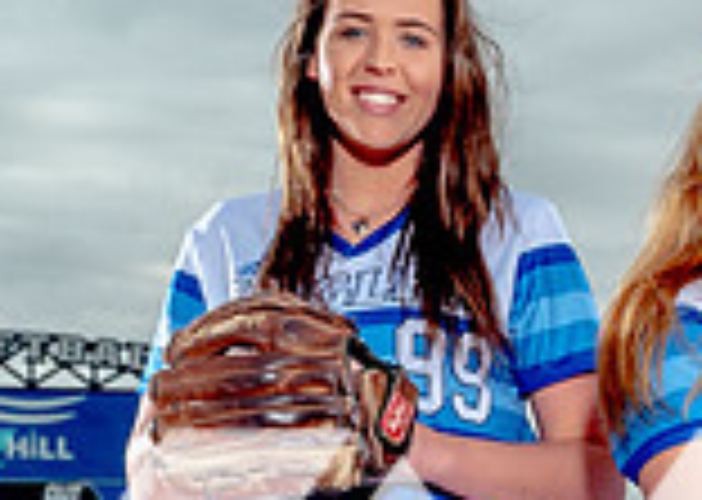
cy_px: 814
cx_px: 855
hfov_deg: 14.3
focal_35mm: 136
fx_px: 2708
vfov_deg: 10.1
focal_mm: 32
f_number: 8
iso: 100
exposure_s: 1/125
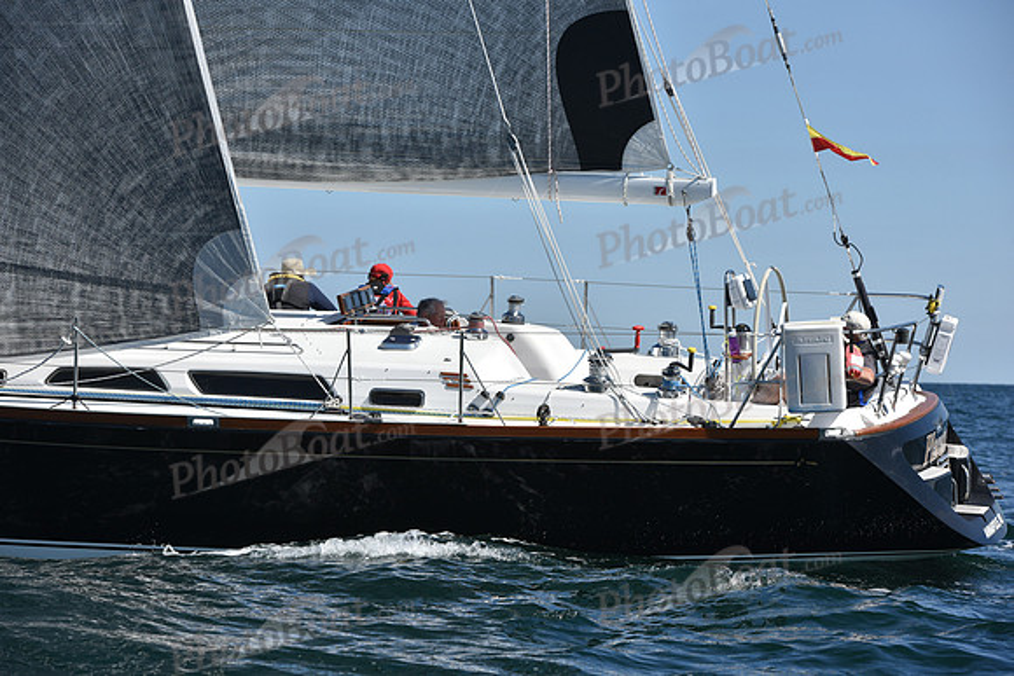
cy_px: 338
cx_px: 507
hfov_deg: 13.7
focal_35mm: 150
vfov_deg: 9.2
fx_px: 4226
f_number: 9
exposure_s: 1/1250
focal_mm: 150
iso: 250
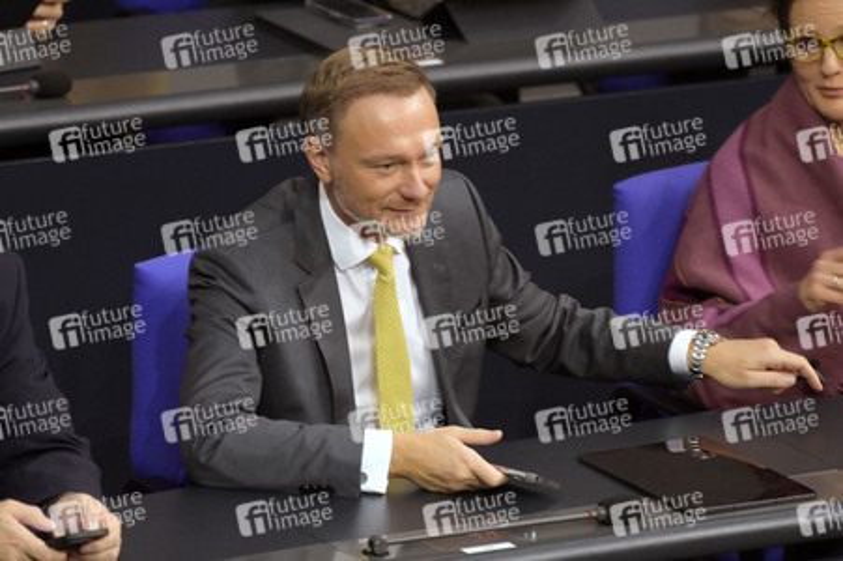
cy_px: 280
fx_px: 9594
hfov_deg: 5.0
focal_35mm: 410
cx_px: 422
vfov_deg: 3.3
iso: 12800
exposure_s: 1/320
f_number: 5.6
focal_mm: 410
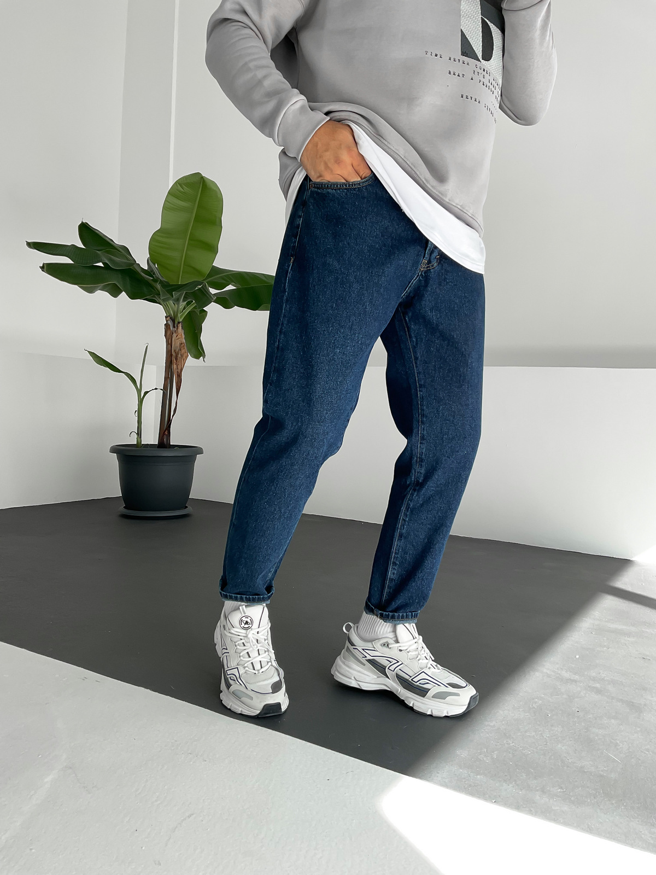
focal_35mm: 29
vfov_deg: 61.7
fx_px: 733
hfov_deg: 48.2
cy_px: 438
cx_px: 328
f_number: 1.8
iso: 16
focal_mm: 3
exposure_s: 1/290
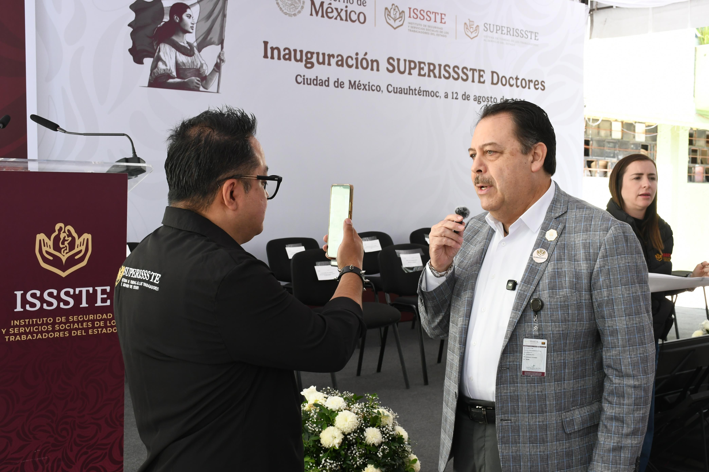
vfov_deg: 29.9
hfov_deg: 43.6
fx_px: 886
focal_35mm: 45
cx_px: 354
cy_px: 236
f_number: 7.1
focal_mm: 30
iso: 800
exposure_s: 1/100
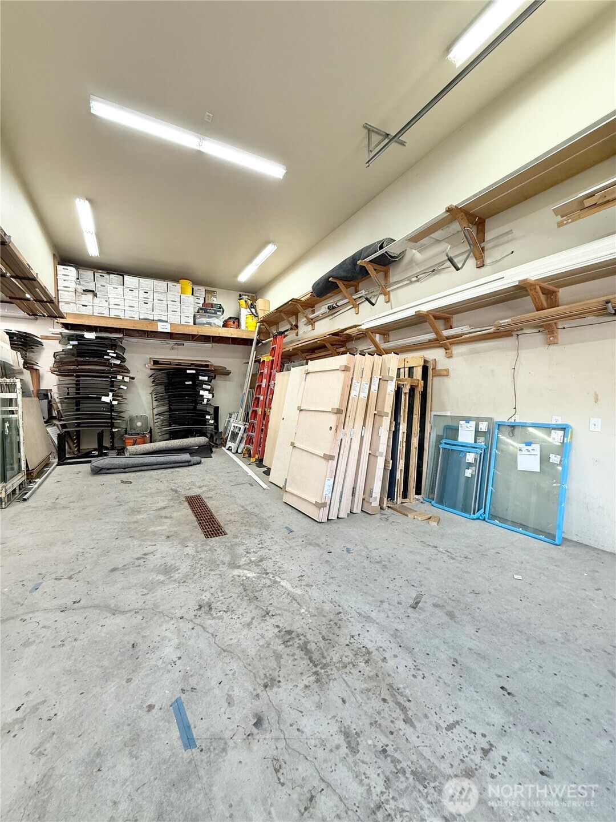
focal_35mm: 14
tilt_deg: -1.9
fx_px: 332
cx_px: 308
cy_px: 411
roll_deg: +0.3
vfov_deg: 102.1
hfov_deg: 85.7
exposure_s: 1/60
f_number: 2.2
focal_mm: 2.22
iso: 200
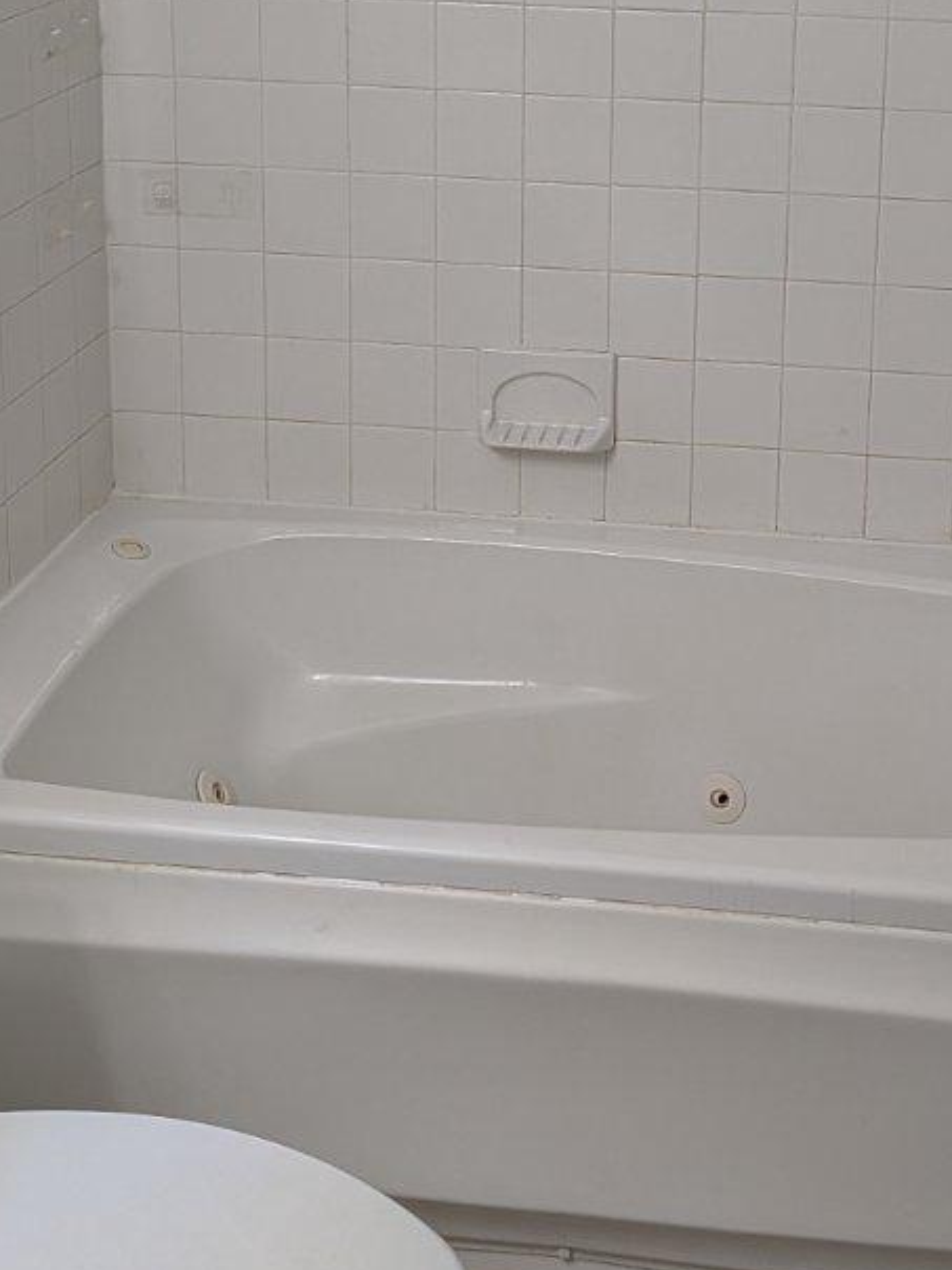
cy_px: 122
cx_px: 689
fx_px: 2237
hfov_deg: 23.8
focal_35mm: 61
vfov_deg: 30.3
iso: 32
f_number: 1.7
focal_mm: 4.53
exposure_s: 1/226
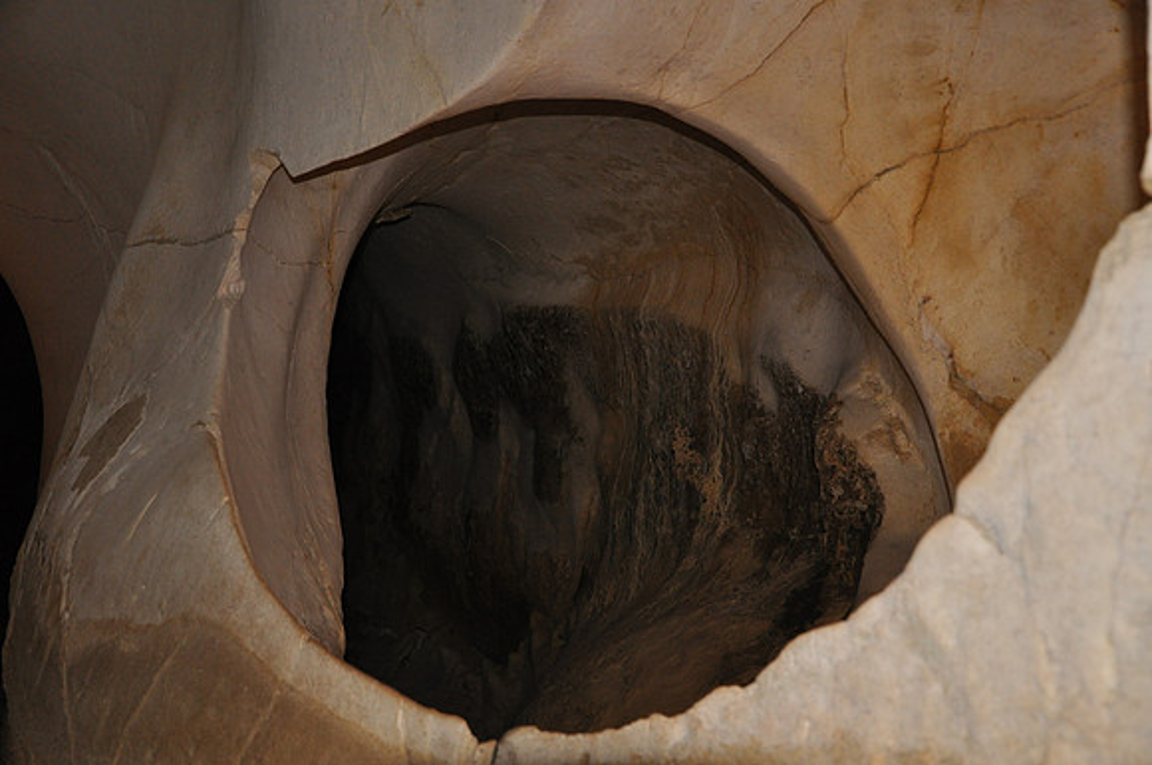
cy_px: 382
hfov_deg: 46.5
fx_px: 1342
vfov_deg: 31.8
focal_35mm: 42
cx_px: 576
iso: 800
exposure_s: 1/60
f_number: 4
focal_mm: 28
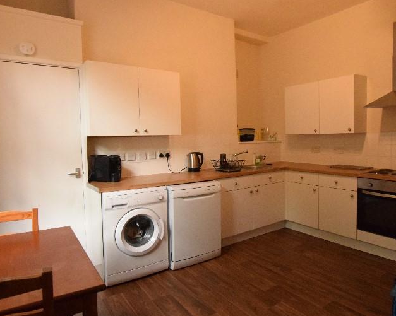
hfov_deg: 72.4
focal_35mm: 23
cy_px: 152
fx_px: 269
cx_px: 218
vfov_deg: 60.8
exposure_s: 1/400
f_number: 4
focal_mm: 10
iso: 6400
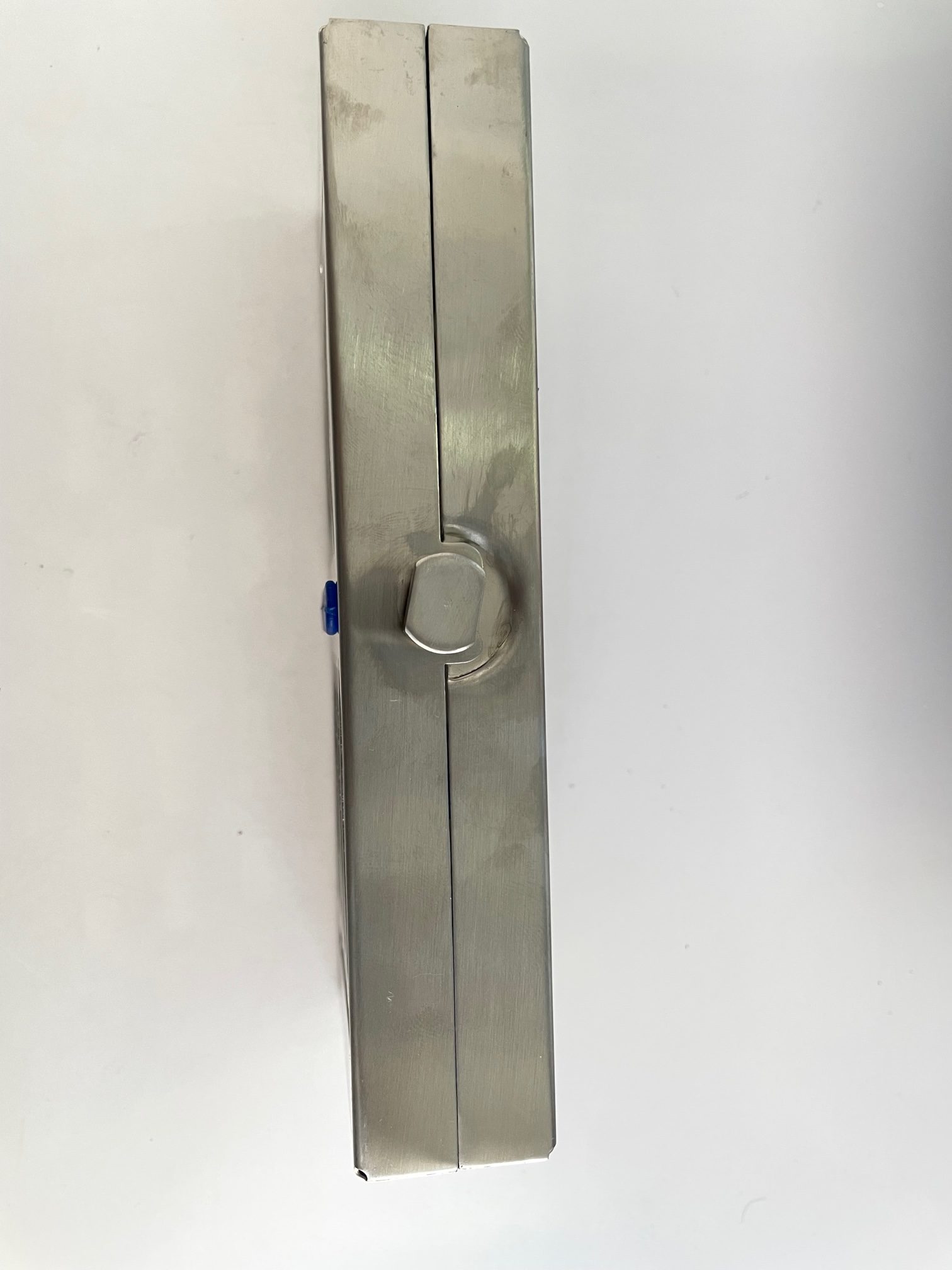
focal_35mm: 26
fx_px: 953
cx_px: 476
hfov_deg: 53.1
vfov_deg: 67.3
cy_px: 635
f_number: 1.6
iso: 64
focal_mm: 4.2
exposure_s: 1/50
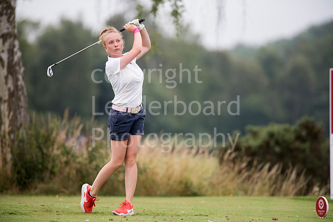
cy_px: 111
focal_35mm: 300
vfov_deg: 4.6
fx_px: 2776
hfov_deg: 6.9
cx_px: 166
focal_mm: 300
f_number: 4
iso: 800
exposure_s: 1/2000
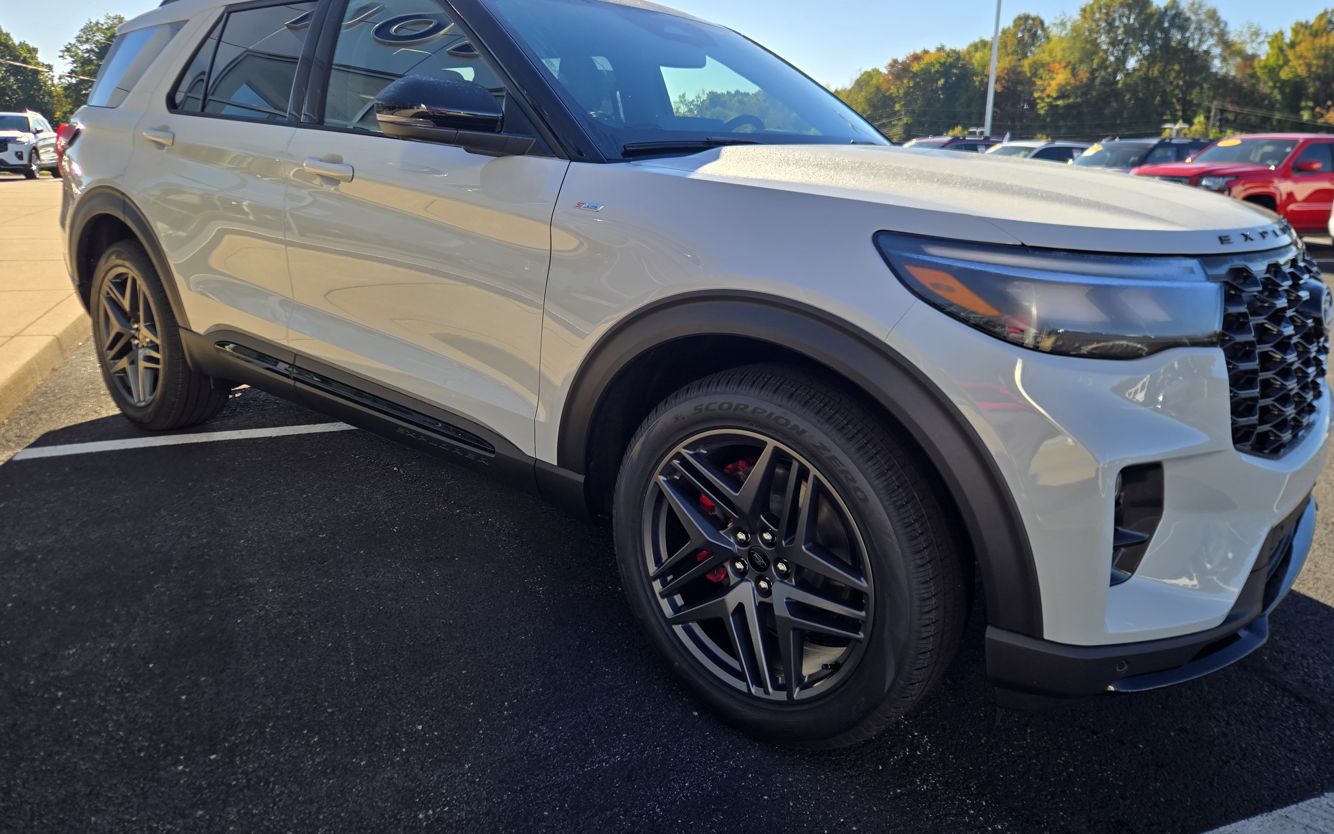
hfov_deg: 72.5
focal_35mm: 25
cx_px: 664
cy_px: 357
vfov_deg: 49.1
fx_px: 909
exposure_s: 1/1090
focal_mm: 5.4
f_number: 1.8
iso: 25
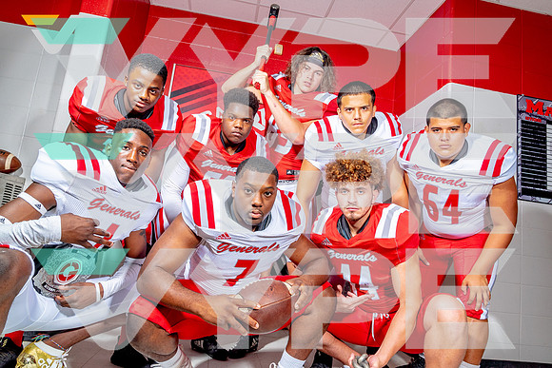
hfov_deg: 73.7
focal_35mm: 24
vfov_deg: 53.2
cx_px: 276
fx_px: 368
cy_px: 184
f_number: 11
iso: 100
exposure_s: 1/125
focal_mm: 24
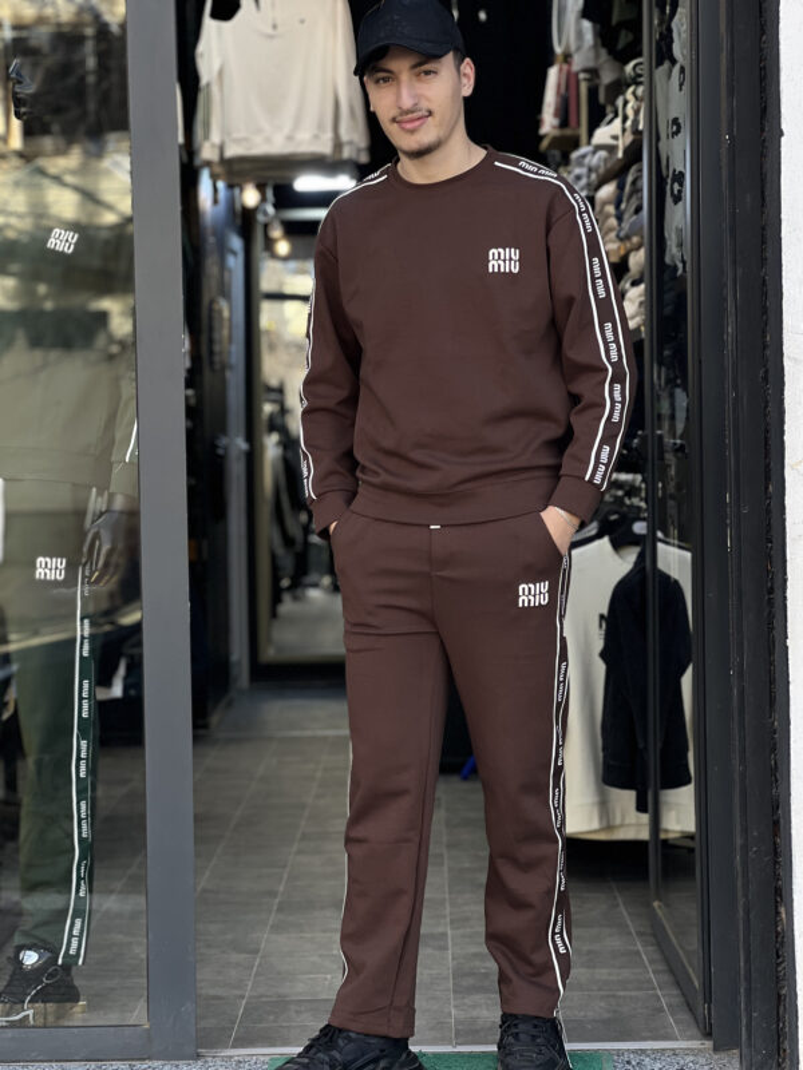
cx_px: 402
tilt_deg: -1.8
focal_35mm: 77
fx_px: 2382
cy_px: 535
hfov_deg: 19.1
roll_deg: +1.3
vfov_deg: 25.3
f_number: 2.8
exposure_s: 1/100
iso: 64
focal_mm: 9
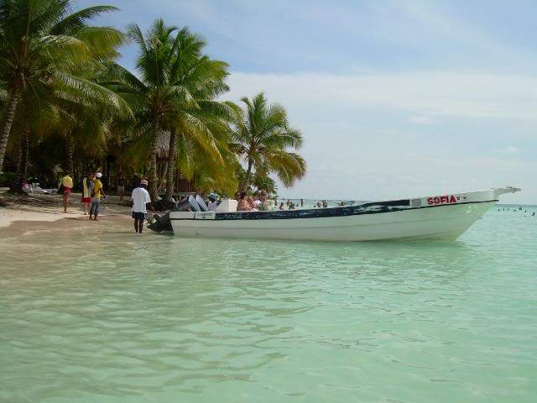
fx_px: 589
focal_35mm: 38
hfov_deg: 49.0
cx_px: 268
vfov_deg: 37.7
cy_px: 202
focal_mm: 6.3
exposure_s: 1/771
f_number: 4.6
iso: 50
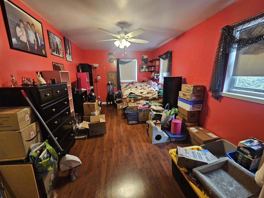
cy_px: 99
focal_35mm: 13
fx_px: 99
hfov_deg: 106.2
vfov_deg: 89.9
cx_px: 132
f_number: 2.2
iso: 400
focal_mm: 2.2
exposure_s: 1/30
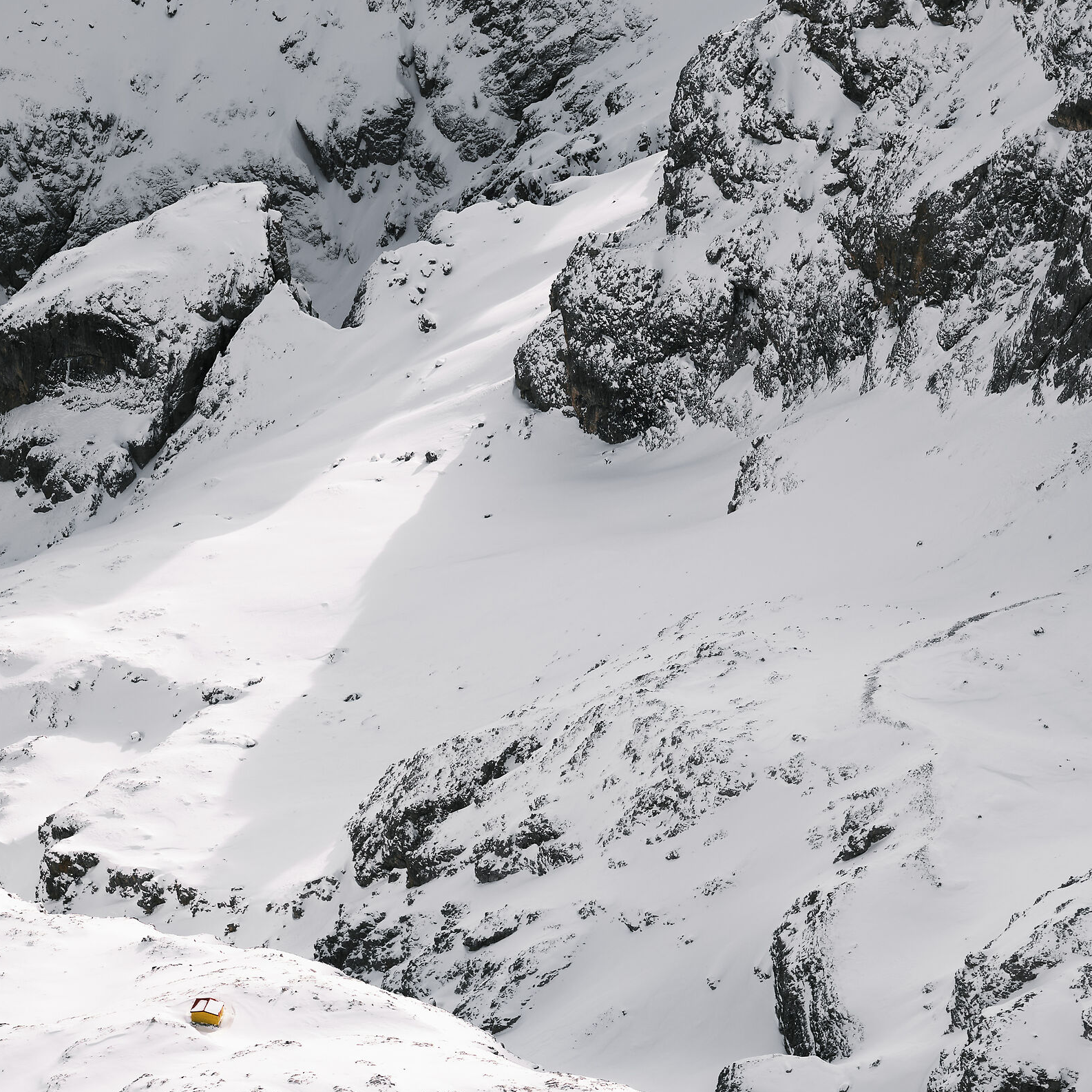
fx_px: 4818
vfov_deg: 12.9
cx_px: 613
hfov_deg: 12.9
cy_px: 549
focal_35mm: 135
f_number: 8
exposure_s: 1/500
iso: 160
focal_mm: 69.8
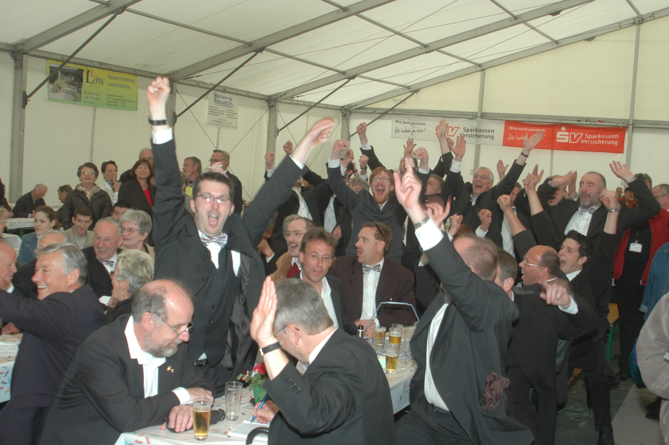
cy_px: 222
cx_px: 334
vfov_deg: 31.8
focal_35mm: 42
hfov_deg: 46.4
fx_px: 780
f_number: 4.5
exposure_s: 1/80
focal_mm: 28
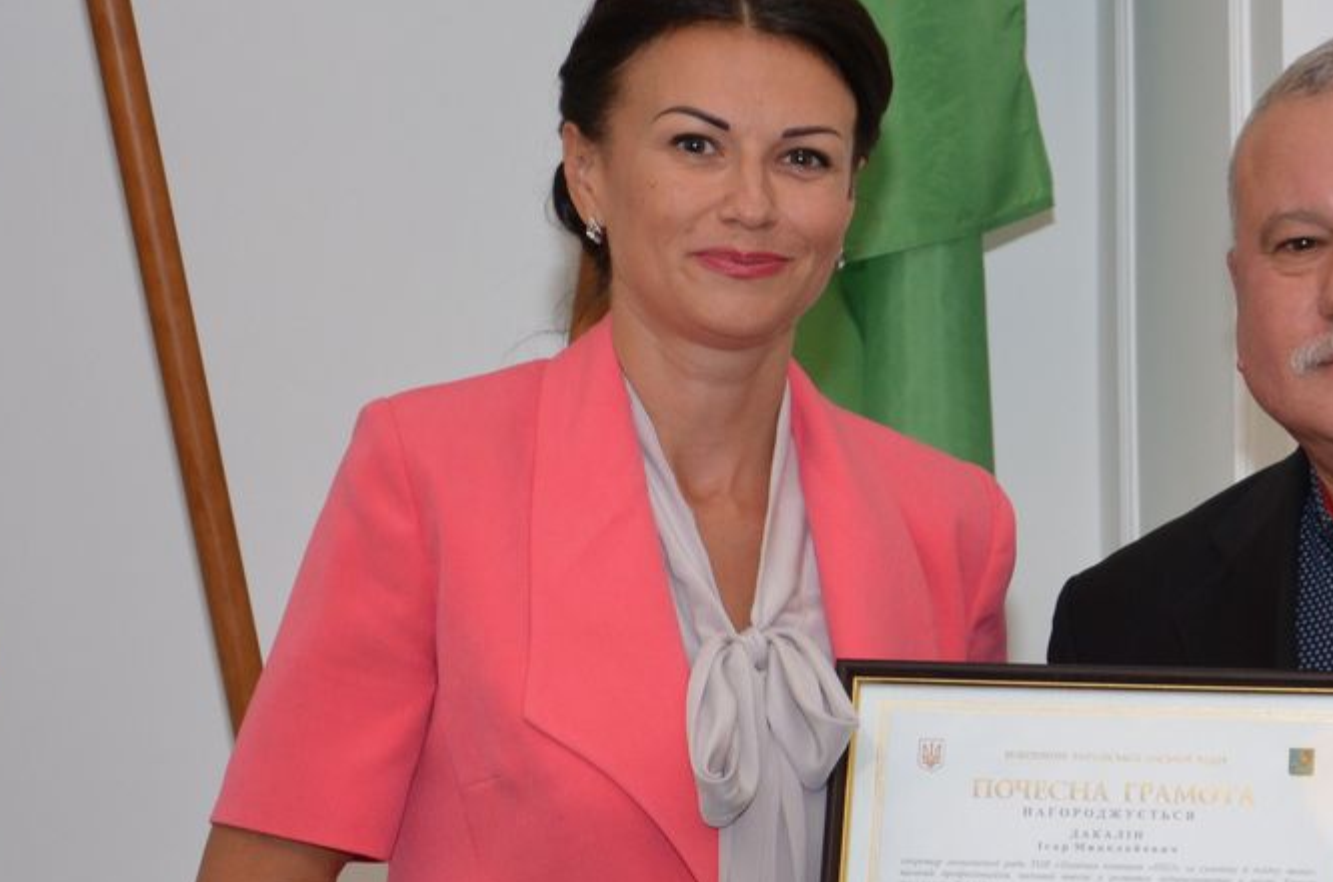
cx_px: 1053
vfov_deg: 8.3
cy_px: 603
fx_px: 6059
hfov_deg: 12.5
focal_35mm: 164
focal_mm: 52
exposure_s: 1/200
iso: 800
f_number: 5
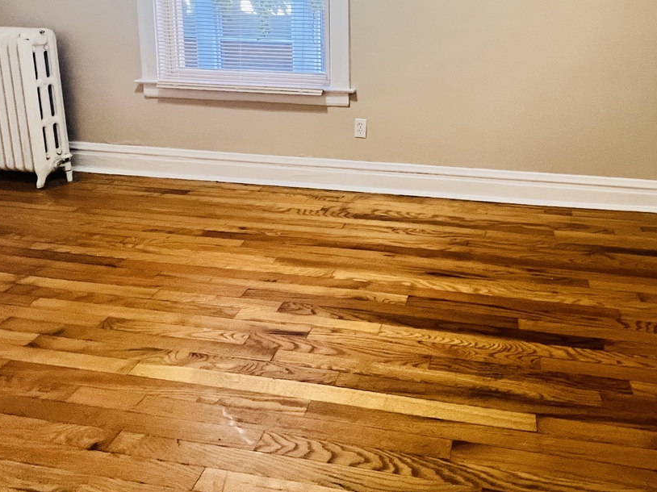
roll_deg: -0.6
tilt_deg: -7.8
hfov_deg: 71.5
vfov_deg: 52.6
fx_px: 436
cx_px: 443
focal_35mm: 23
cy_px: 61
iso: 500
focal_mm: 1.57
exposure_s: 1/60
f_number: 1.8
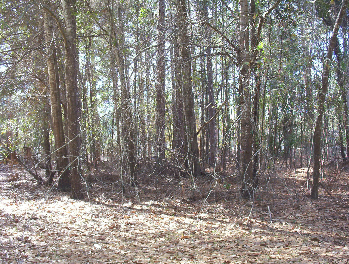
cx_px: 174
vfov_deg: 37.0
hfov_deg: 47.8
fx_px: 394
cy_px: 132
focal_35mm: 39
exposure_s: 1/53.1
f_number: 4.5
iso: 100
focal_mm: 6
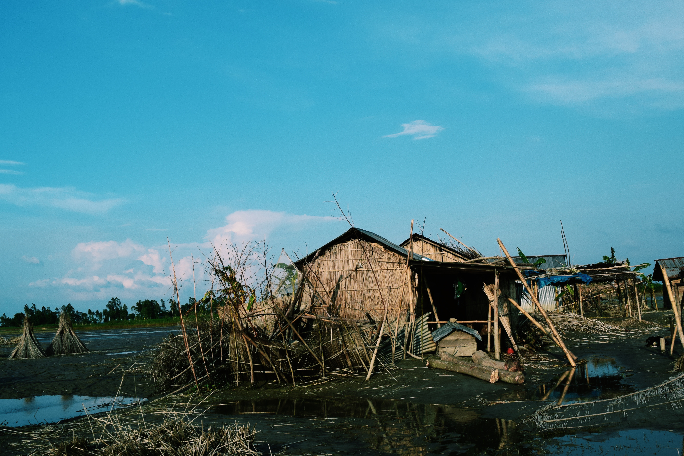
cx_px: 342
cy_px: 228
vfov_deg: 36.9
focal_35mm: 36
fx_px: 684
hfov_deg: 53.1
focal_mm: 24
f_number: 11
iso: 280
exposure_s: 1/500
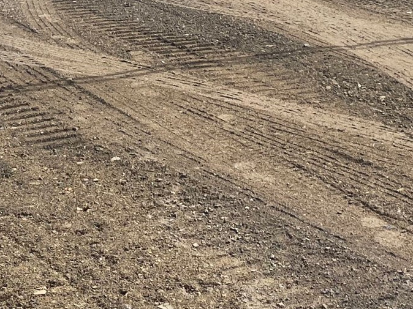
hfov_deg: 24.1
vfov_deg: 16.9
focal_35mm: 79
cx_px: 53
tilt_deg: -3.3
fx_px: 942
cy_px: -150
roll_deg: -0.4
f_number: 1.6
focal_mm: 4.2
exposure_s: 1/3300
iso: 32
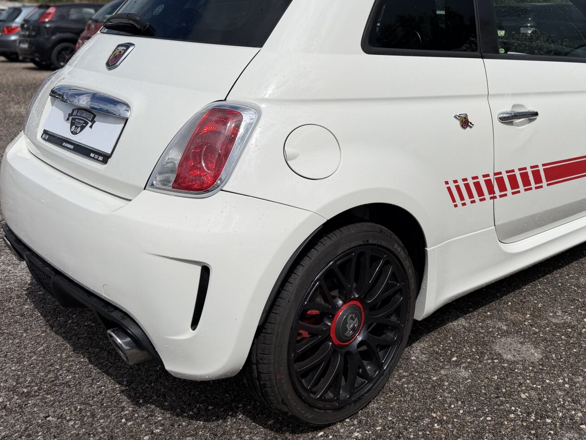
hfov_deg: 50.8
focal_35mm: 36
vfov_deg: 39.3
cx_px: 371
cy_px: 155
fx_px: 609
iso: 80
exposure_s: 1/22727
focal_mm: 6.76
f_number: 1.78
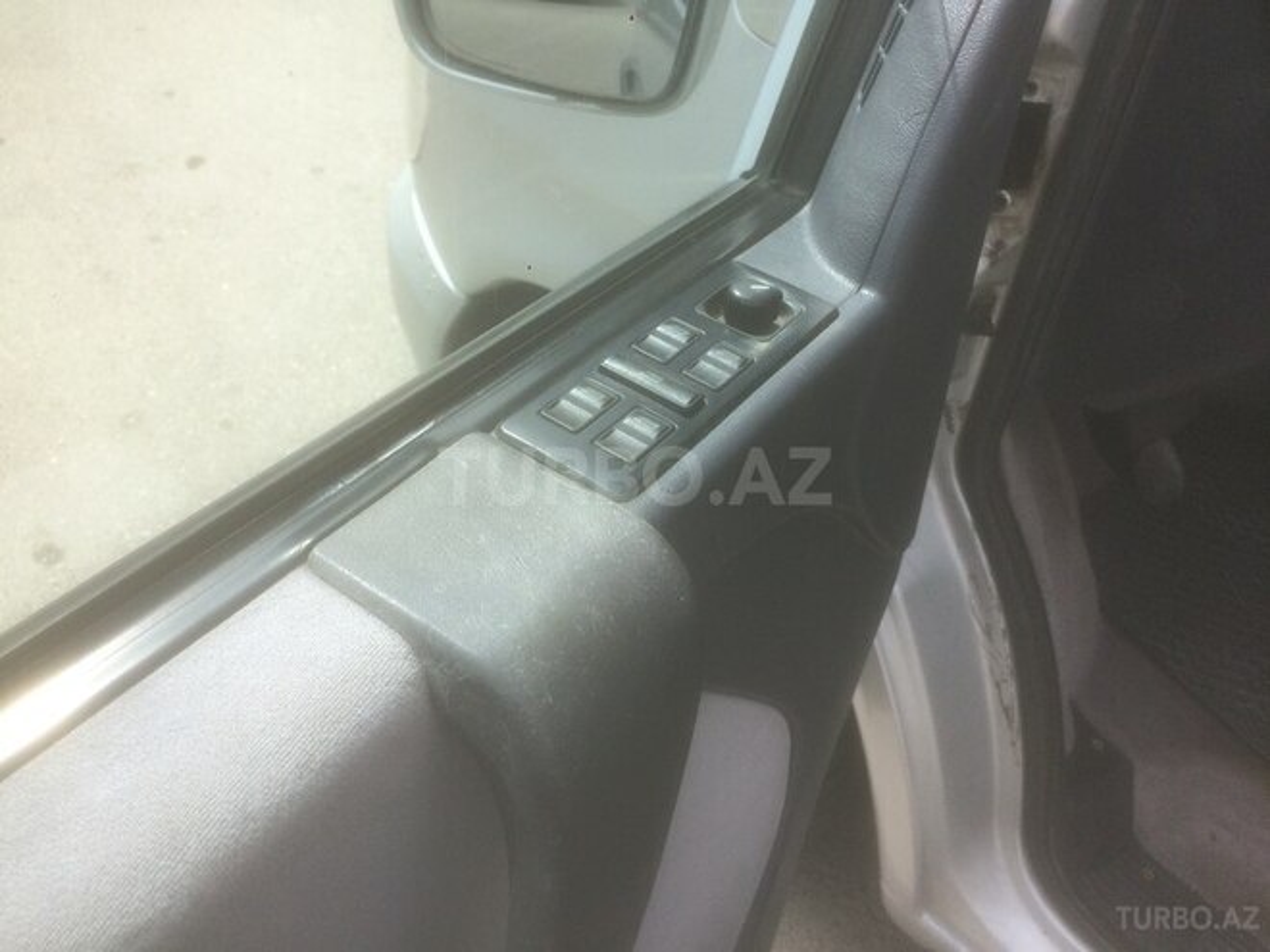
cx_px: 635
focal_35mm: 29
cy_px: 476
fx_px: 1064
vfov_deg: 48.2
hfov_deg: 61.7
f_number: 2.2
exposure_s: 1/1208
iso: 32
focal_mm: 4.15
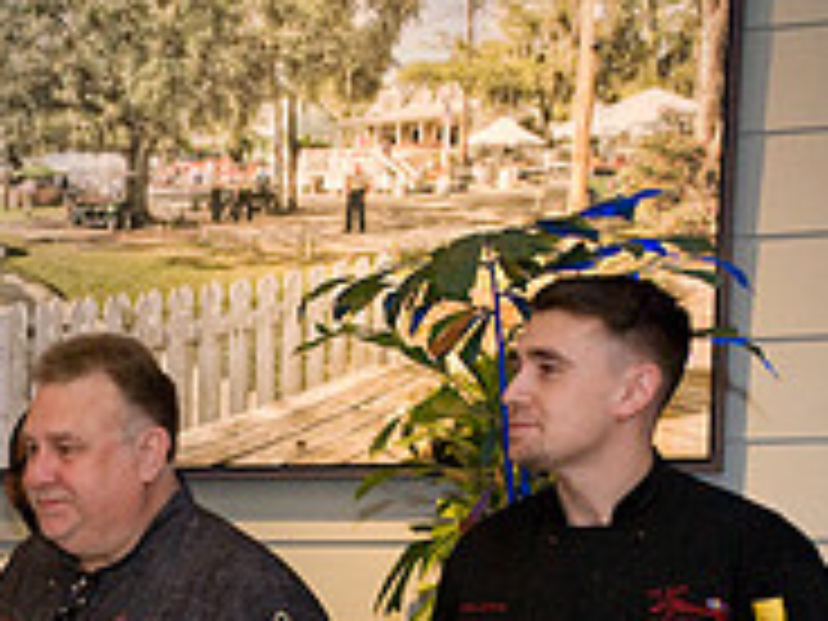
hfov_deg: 17.6
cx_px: -198
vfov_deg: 13.4
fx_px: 2535
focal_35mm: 106
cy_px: 824
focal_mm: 35
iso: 3200
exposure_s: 1/100
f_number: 5.6
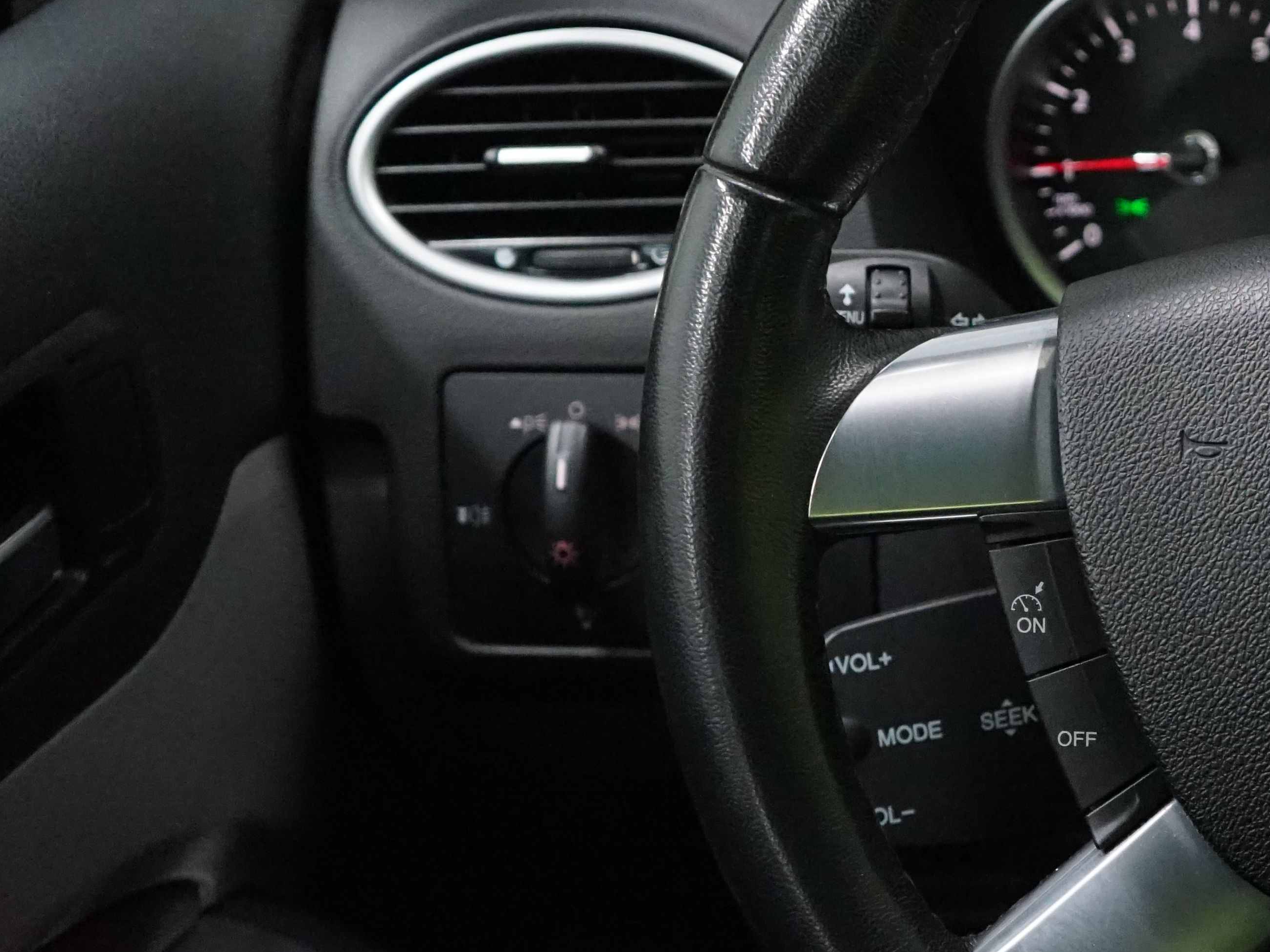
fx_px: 2935
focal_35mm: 80
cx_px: 1467
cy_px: 412
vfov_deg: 18.4
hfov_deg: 22.7
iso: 6400
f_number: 4
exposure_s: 1/80
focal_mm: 36
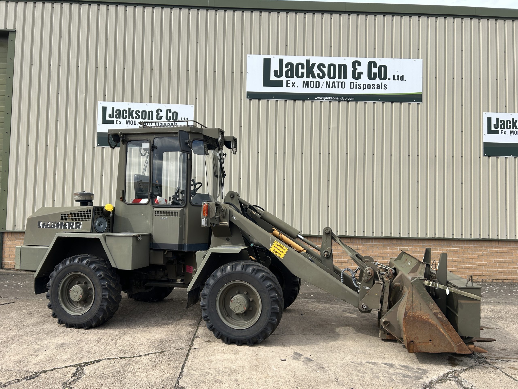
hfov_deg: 67.3
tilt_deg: +2.6
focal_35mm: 26
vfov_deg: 53.1
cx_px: 259
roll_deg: -0.6
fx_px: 389
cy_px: 194
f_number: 1.5
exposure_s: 1/2571
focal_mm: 5.7
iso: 50
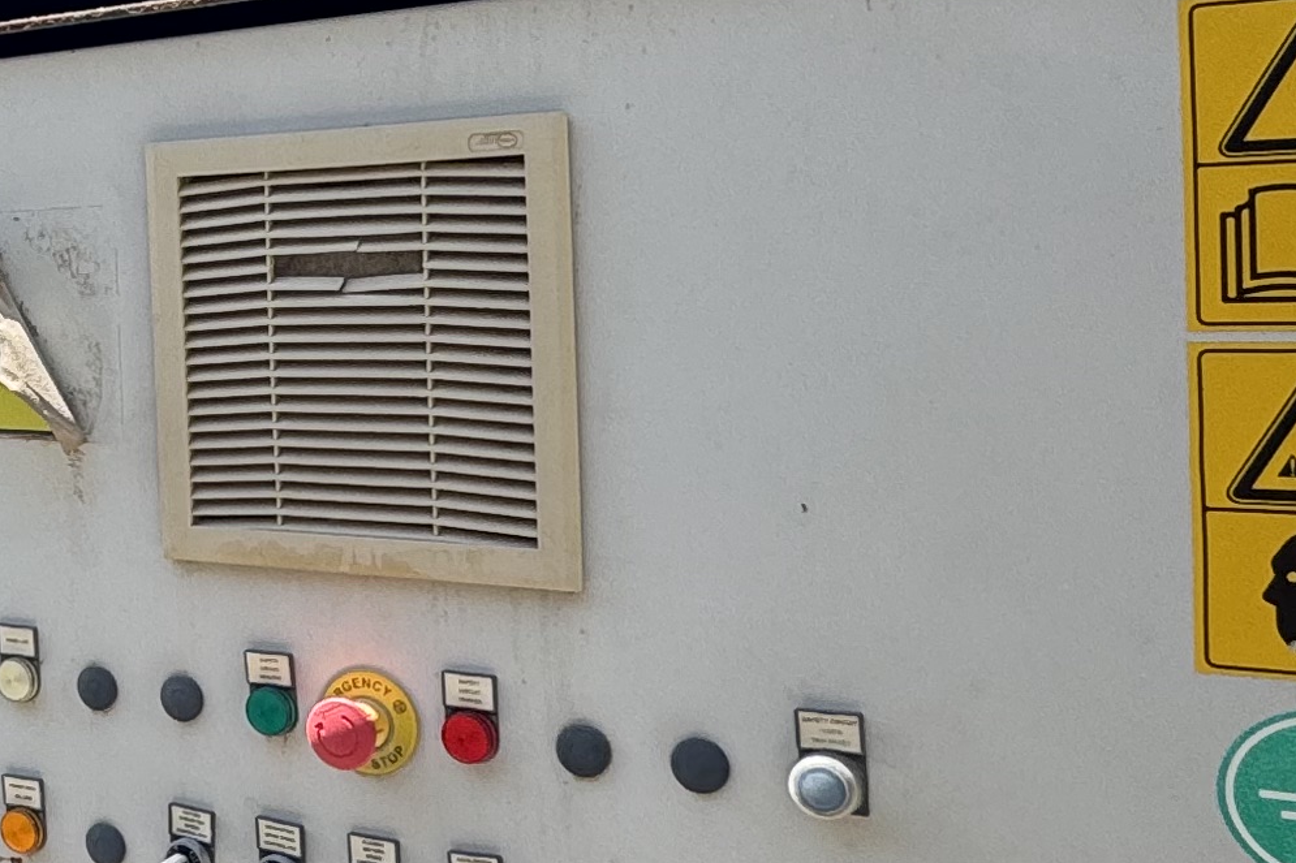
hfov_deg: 29.1
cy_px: 315
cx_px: -281
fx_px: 2124
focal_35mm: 59
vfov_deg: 22.9
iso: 40
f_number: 2.2
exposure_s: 1/313
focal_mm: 2.22
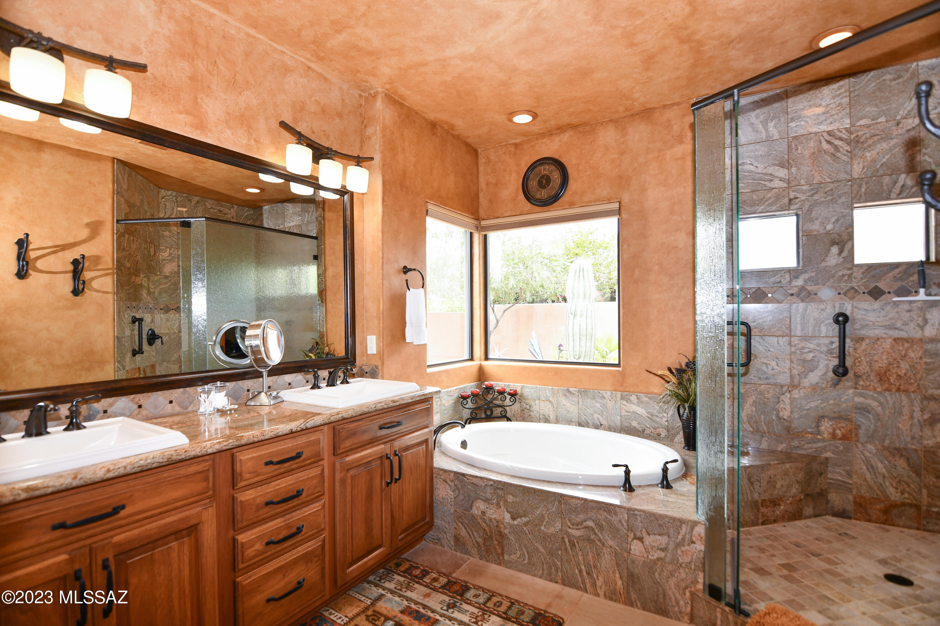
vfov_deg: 73.7
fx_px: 418
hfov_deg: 96.7
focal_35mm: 16
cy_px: 313
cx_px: 470
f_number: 5
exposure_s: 1/100
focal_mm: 11
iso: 200
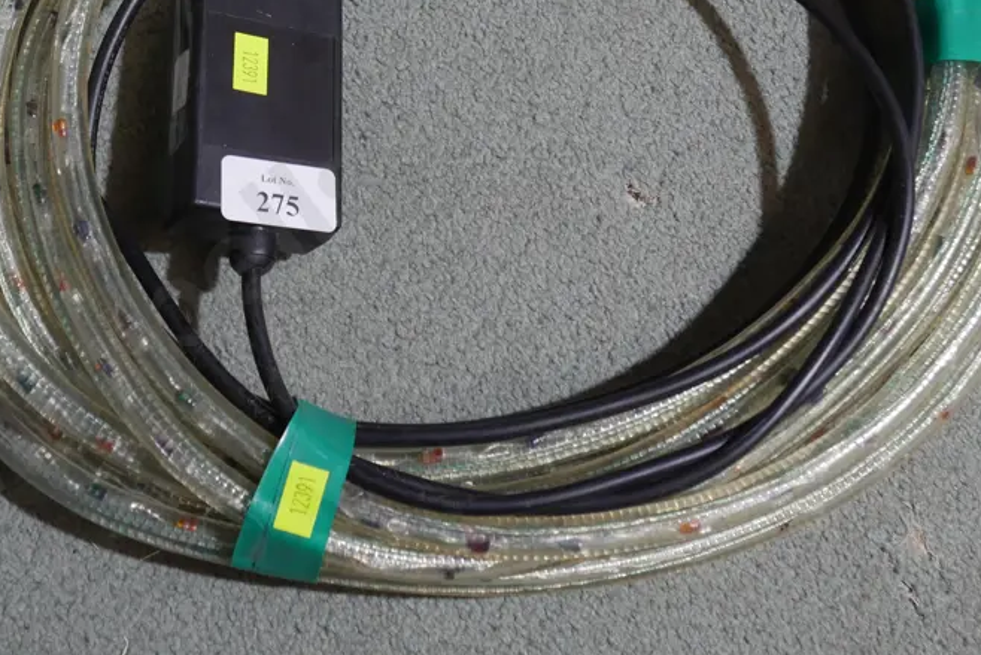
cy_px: 90
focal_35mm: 68
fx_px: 1853
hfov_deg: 29.6
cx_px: 477
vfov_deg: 19.7
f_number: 4.6
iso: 640
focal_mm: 21
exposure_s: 1/60
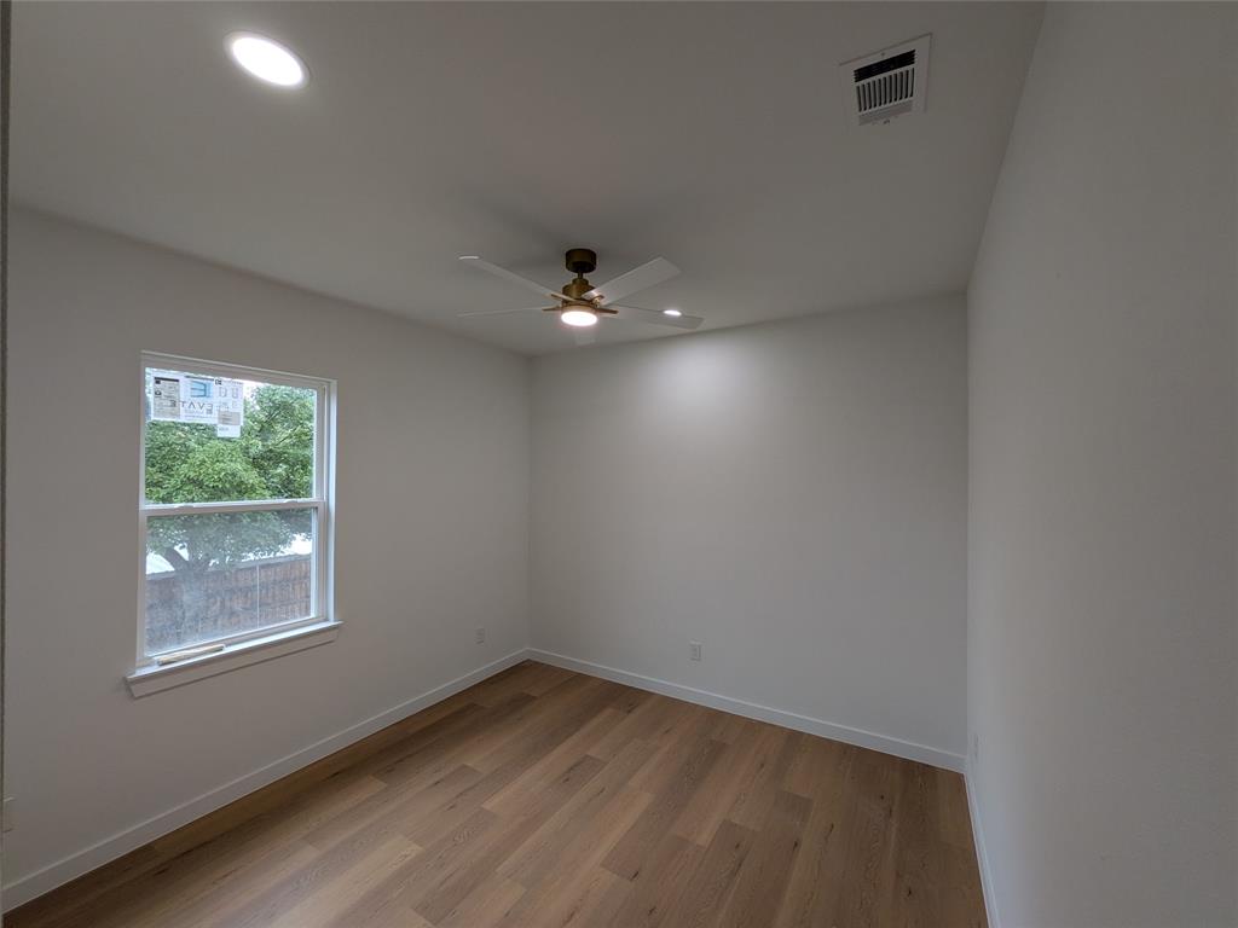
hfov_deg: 102.1
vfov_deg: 85.7
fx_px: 501
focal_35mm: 14
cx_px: 619
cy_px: 464
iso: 78
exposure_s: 1/120
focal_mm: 1.83
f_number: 2.2
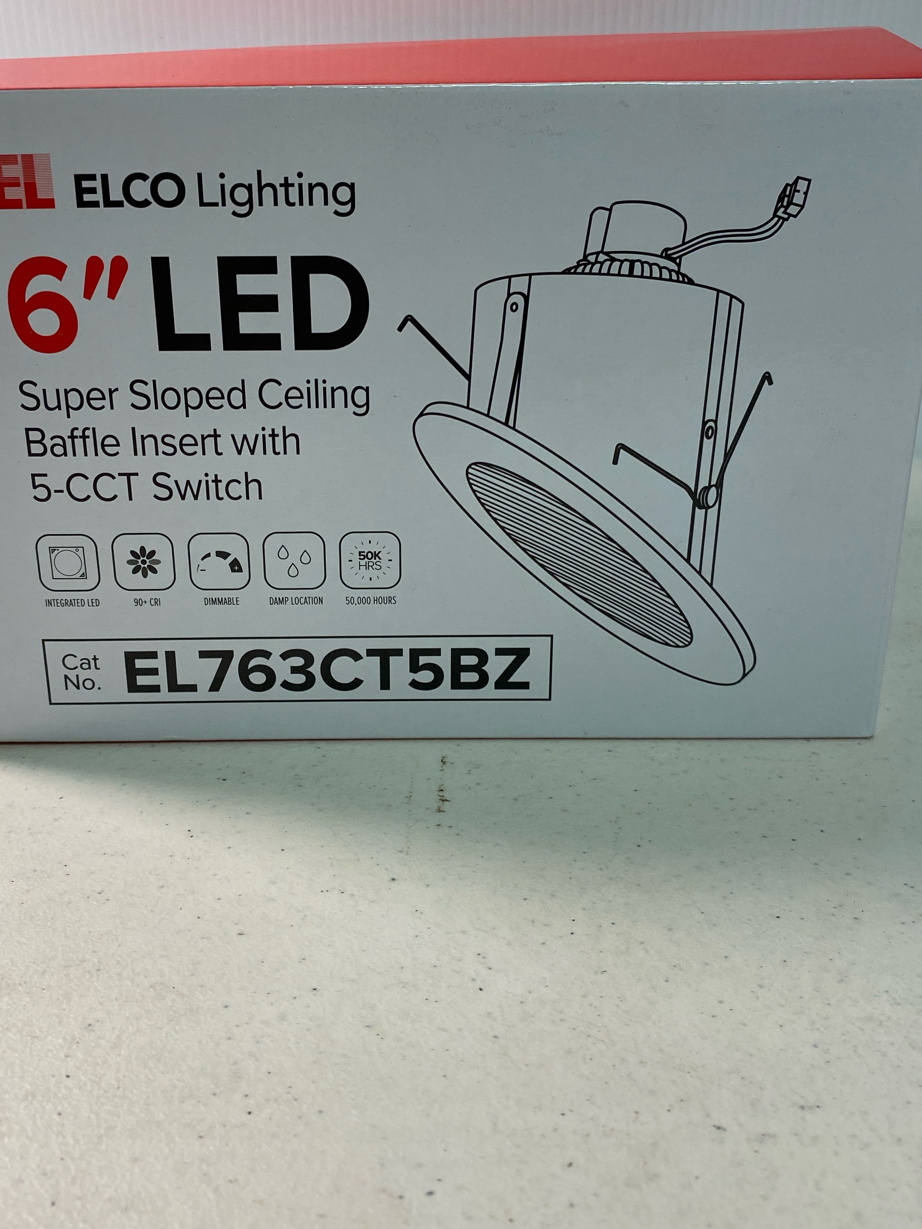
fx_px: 1208
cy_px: 555
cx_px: 391
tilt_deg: -18.9
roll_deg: +0.8
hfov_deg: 41.7
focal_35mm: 34
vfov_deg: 53.9
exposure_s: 1/120
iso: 125
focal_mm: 4.25
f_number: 1.8
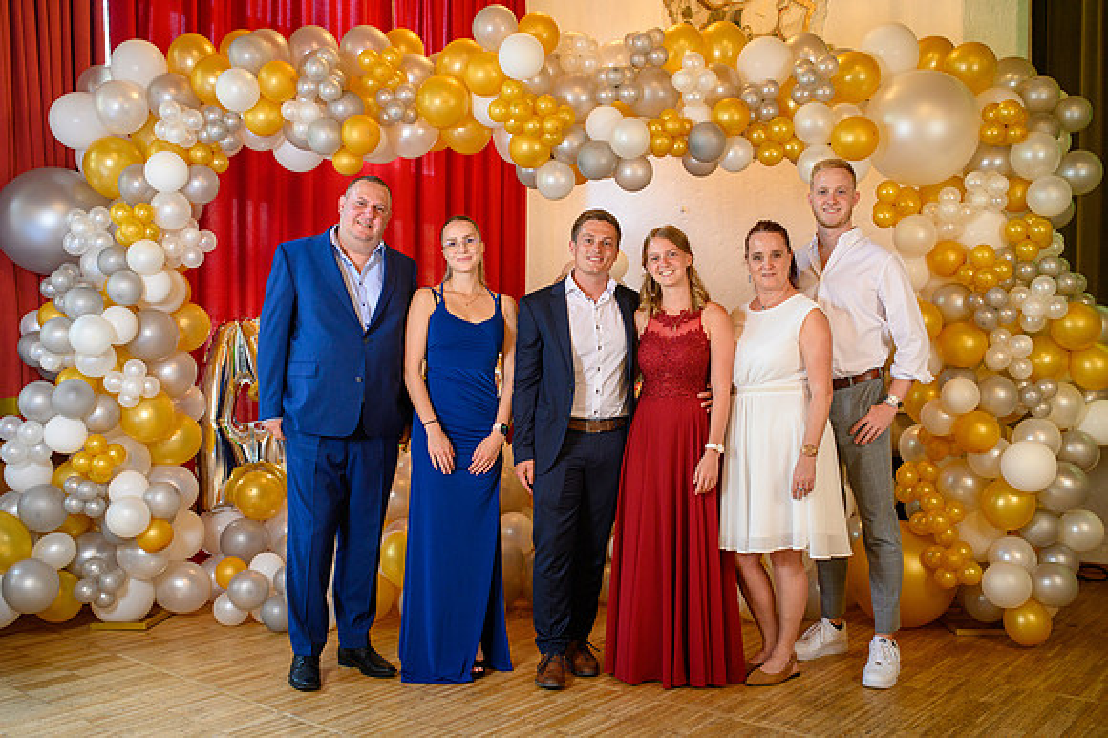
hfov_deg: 53.3
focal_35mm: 36
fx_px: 1104
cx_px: 540
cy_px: 360
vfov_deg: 36.9
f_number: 3.5
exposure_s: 1/100
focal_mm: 35
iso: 1250
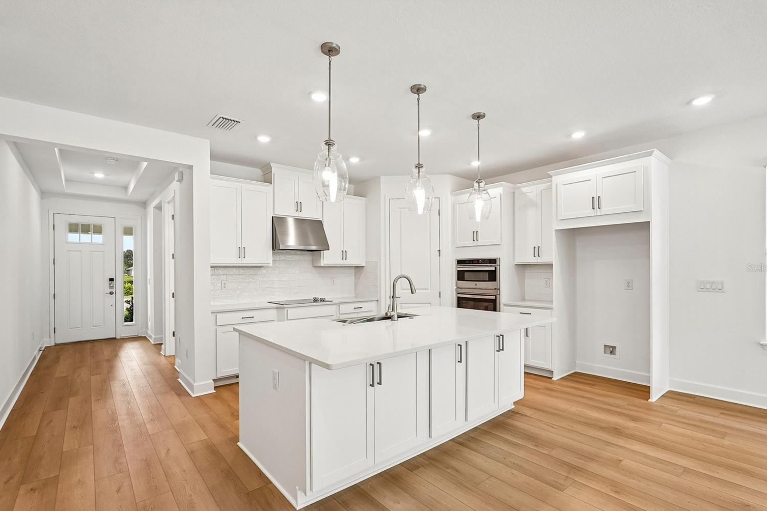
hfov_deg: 93.3
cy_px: 268
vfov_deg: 70.4
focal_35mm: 17
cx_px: 385
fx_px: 362
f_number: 8
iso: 400
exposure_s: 1/60
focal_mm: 16
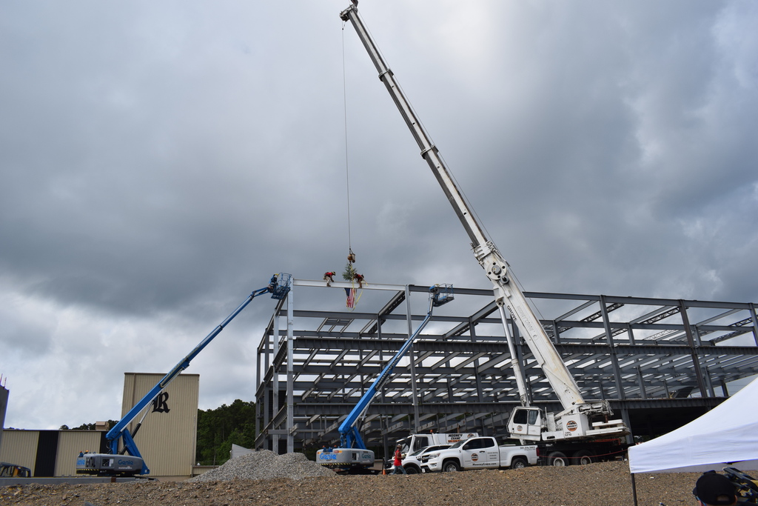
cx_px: 379
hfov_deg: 67.4
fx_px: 569
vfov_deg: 47.9
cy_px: 253
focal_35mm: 27
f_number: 11
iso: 200
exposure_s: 1/500
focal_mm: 18
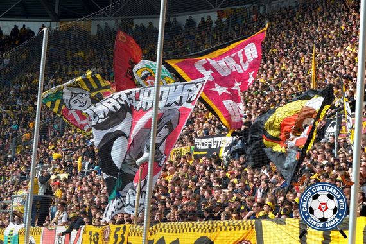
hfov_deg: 19.5
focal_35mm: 105
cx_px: 183
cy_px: 122
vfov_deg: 13.0
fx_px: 1067
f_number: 5
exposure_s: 1/1250
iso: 400
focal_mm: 70
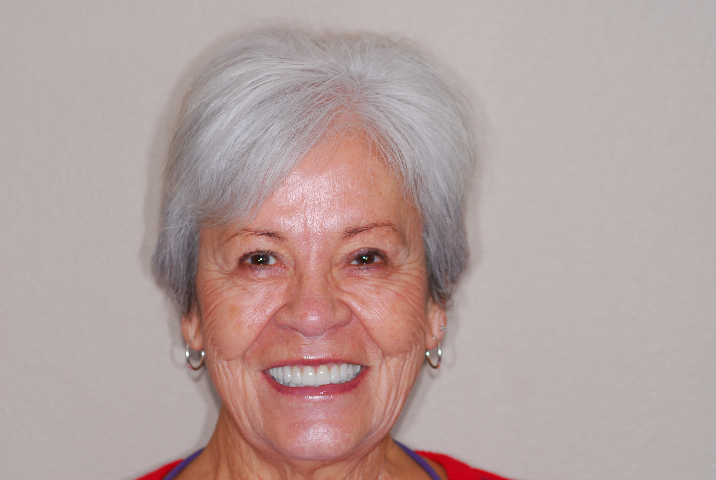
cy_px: 240
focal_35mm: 158
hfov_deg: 13.0
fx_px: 3136
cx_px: 358
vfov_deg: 8.7
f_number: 4.5
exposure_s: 1/200
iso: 100
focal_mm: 105
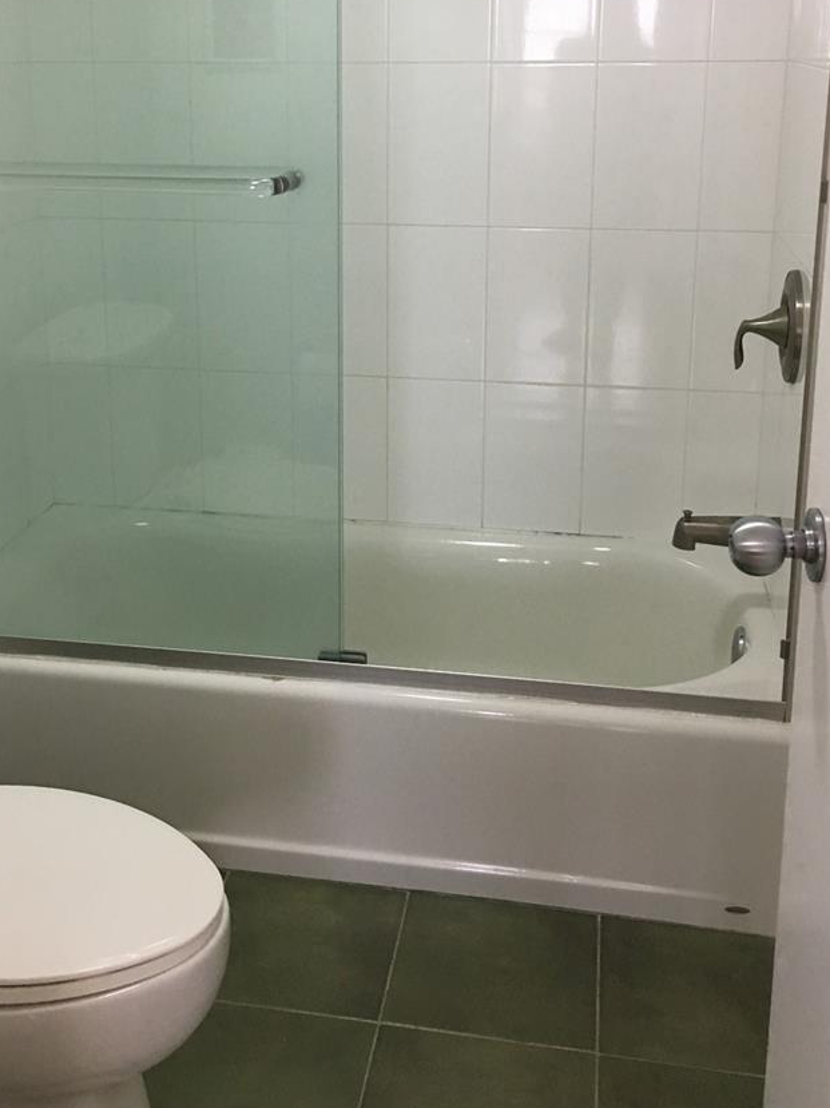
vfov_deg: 44.2
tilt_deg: -14.2
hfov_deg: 34.2
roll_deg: +0.9
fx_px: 1344
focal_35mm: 42
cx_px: 335
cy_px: 378
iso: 50
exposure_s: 1/15
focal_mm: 4.15
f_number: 2.2
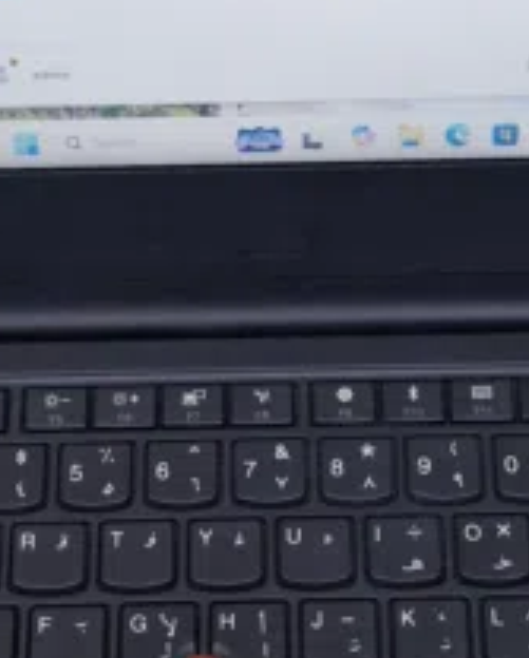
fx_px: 1347
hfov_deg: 22.2
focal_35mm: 69
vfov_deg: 27.4
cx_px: 276
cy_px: 250
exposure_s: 1/100
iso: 50
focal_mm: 5.54
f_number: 1.8
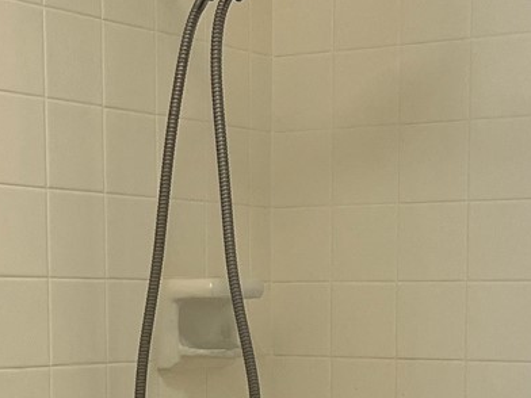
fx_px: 1626
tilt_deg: -3.5
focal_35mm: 106
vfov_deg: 13.7
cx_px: 275
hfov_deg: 18.5
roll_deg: +0.1
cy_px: 432
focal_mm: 5.1
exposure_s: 1/120
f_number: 1.6
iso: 100
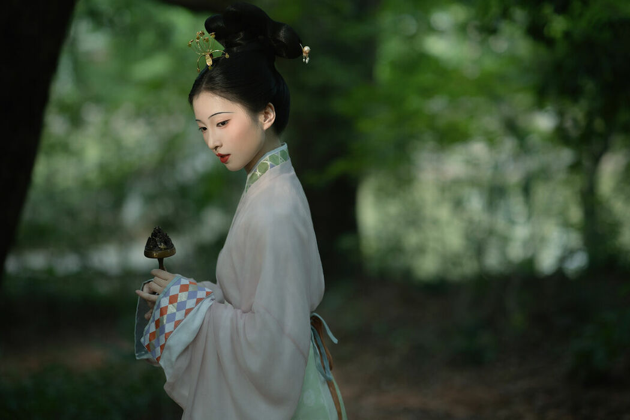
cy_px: 210
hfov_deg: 23.9
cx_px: 315
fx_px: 1487
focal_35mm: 85
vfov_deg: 16.1
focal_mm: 85
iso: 100
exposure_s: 1/200
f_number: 1.8
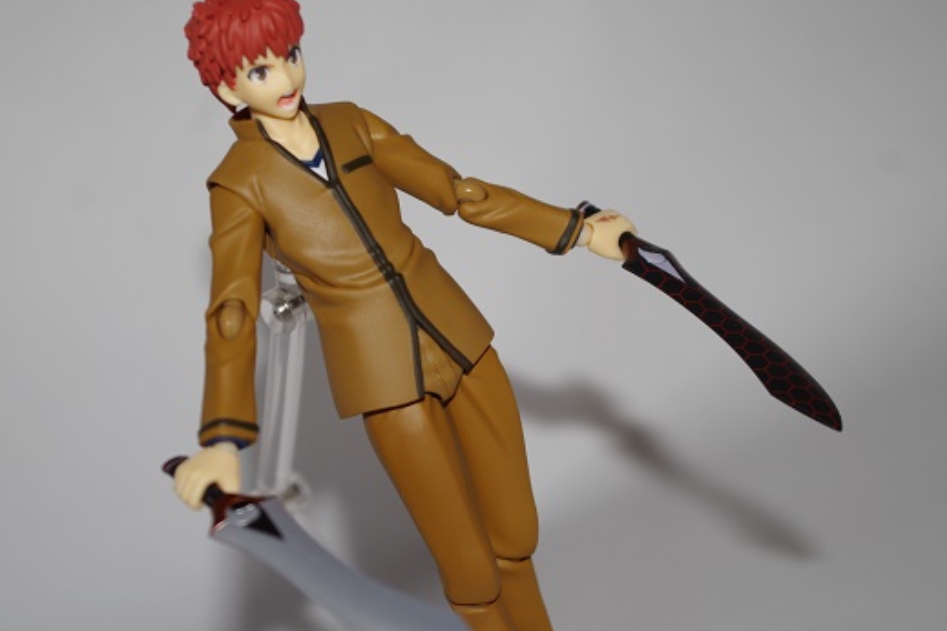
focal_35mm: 78
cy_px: 343
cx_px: 446
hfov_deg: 26.0
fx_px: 2052
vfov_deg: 17.5
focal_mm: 40
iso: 100
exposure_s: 1/100
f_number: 4.5
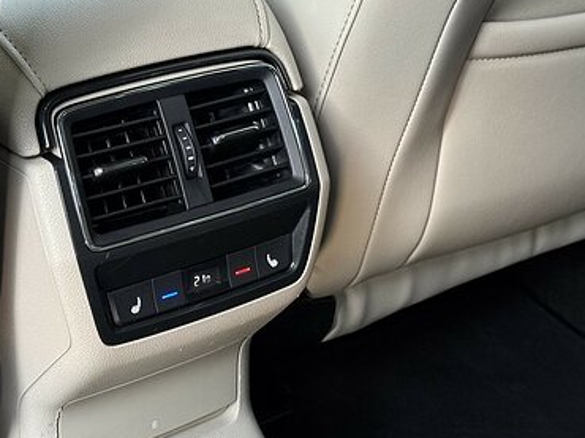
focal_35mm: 71
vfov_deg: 20.7
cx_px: 220
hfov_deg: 27.3
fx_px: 1199
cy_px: 191
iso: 320
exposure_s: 1/40
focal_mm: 6.76
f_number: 1.78
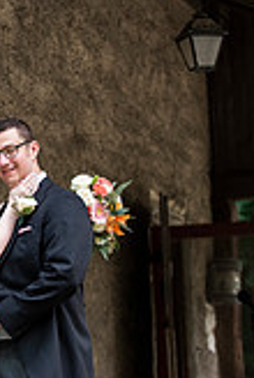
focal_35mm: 219
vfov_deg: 9.4
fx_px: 2308
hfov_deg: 6.3
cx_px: 7
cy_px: 159
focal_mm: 80
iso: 640
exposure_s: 1/1600
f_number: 2.8
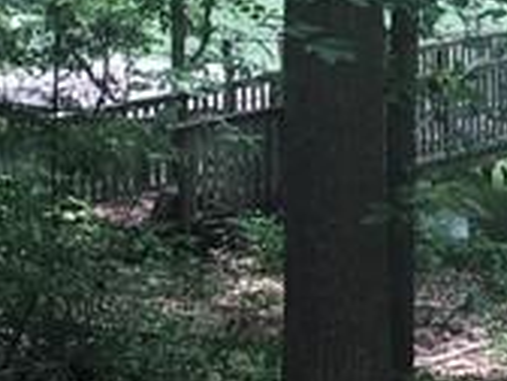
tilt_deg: -4.6
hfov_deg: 10.7
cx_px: 818
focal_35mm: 177
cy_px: 6
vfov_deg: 8.3
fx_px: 2592
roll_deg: -0.7
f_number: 2.2
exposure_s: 1/120
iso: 25
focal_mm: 4.15
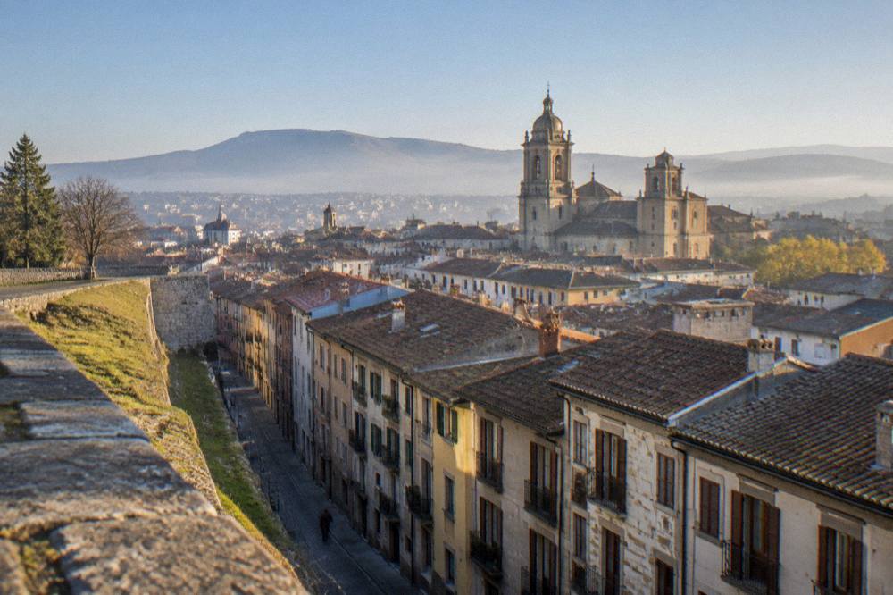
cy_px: 298
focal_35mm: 35
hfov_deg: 54.5
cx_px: 446
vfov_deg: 37.8
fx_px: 868
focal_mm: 35
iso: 500
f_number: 10
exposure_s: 1/200
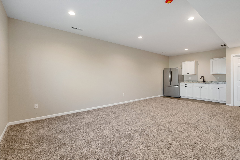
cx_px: 120
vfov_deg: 73.7
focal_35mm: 16
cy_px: 80
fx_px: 107
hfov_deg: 96.7
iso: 800
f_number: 9
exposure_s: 1/3
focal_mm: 16
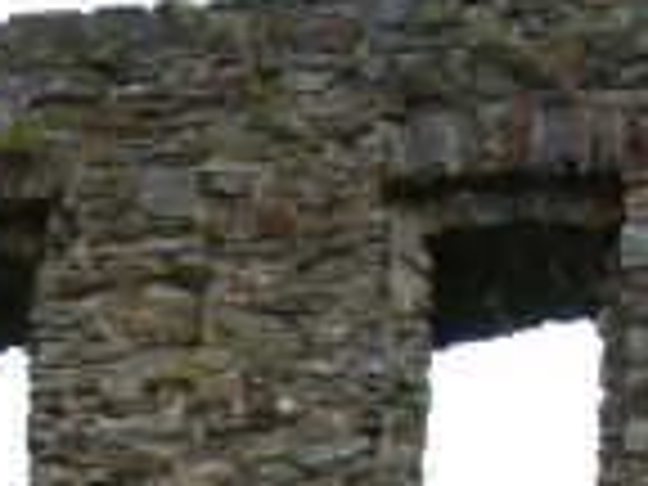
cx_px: 873
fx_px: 2602
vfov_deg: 9.4
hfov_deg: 13.6
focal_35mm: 139
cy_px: 1224
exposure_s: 1/500
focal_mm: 4.5
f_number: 4
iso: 100
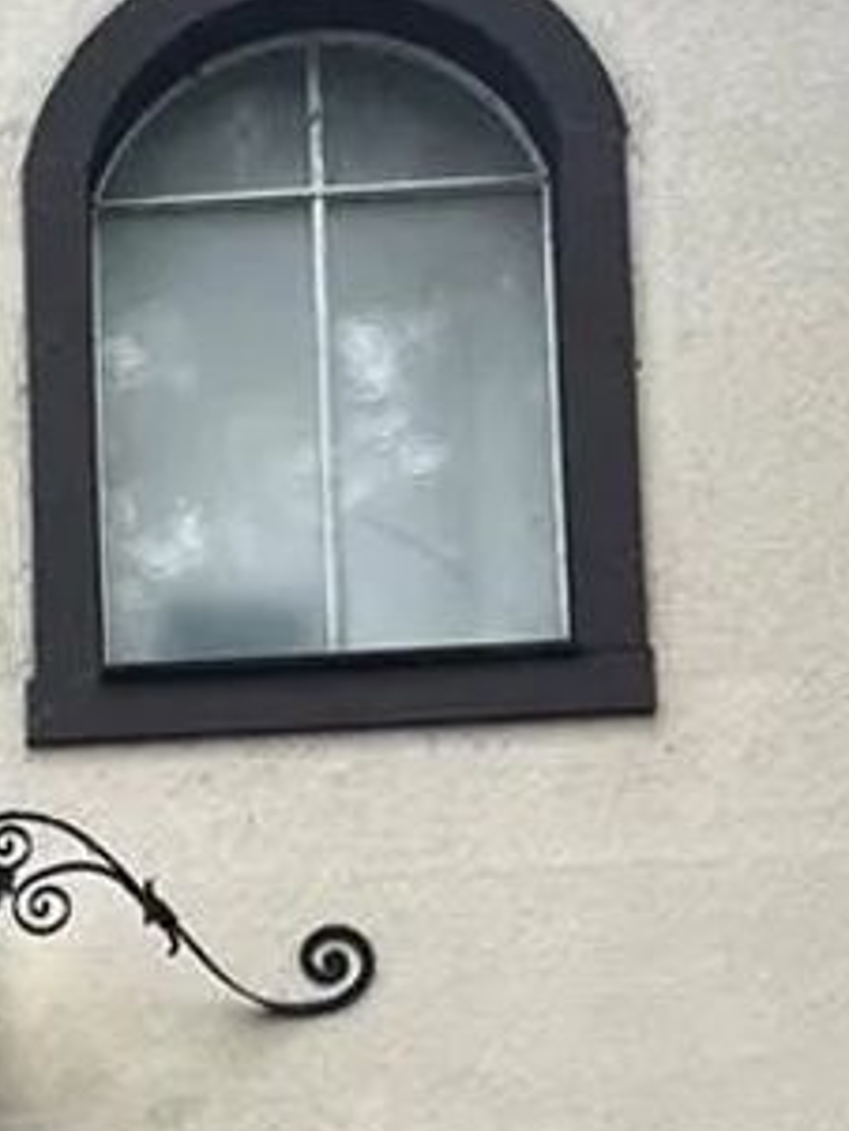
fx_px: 3856
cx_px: -128
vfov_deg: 14.6
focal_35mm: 118
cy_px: 2065
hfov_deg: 12.3
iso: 40
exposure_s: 1/172
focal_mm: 5.7
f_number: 1.5
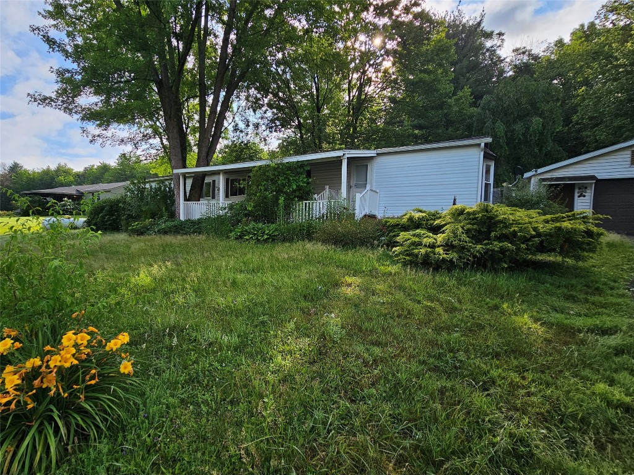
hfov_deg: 106.2
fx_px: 238
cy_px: 238
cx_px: 317
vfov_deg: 89.9
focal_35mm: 13
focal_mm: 2.2
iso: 50
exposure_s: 1/1250
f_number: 2.2
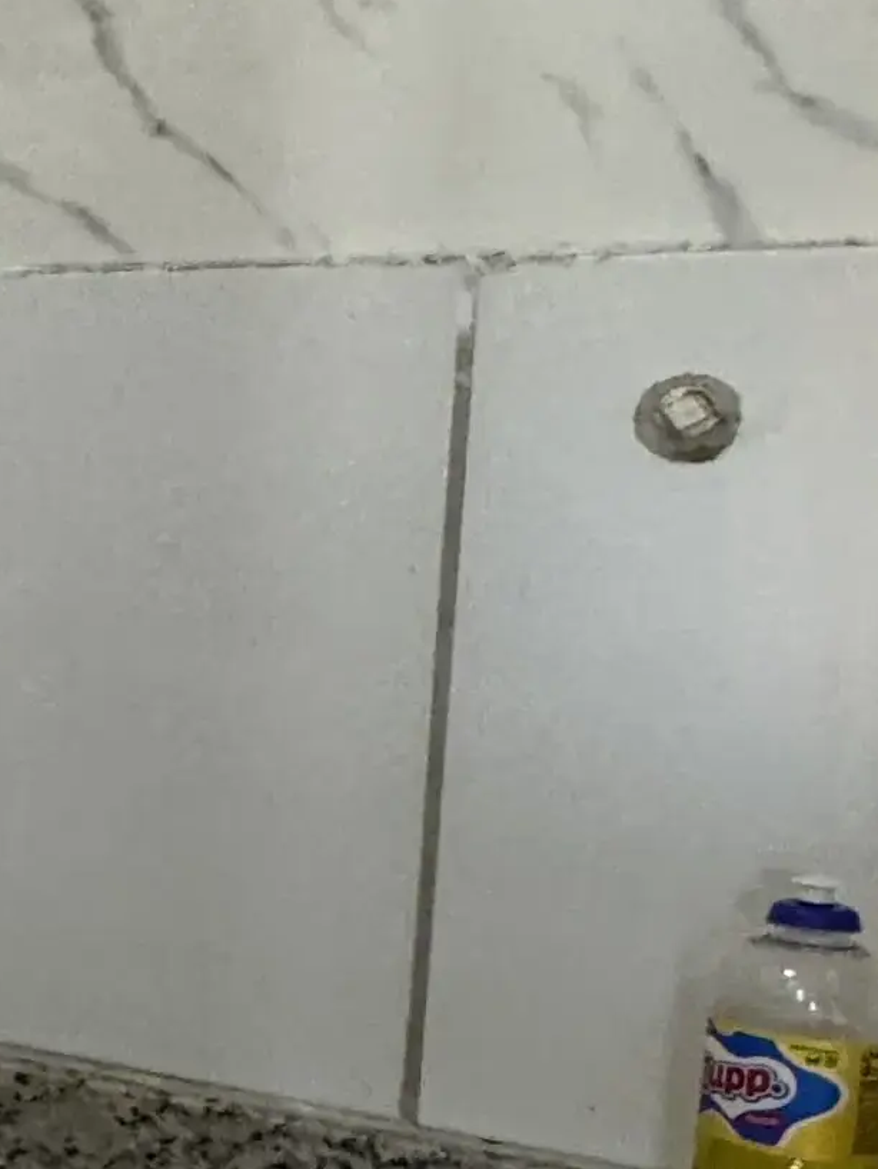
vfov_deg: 28.1
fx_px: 2332
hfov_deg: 14.5
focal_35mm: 69
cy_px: 649
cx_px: -1188
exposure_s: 1/60
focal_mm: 2.22
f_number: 2.2
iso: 400
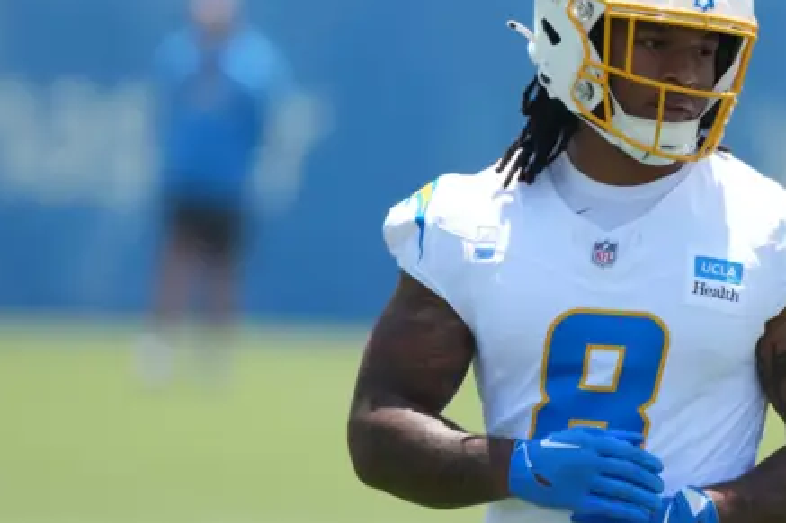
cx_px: 626
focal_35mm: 1389
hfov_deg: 1.5
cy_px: 316
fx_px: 30313
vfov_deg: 1.0
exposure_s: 1/2000
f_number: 8
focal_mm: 790
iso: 1600
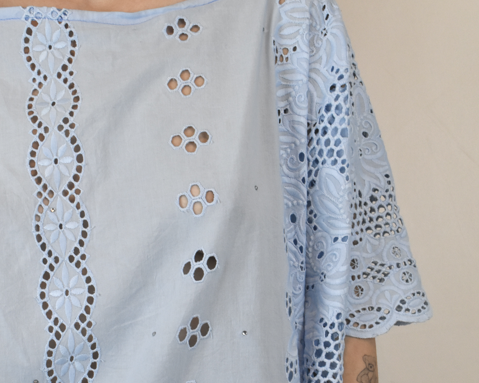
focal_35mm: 81
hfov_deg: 23.6
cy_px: 302
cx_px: 241
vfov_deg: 18.8
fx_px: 1148
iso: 1600
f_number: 16
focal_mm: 38
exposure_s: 1/100
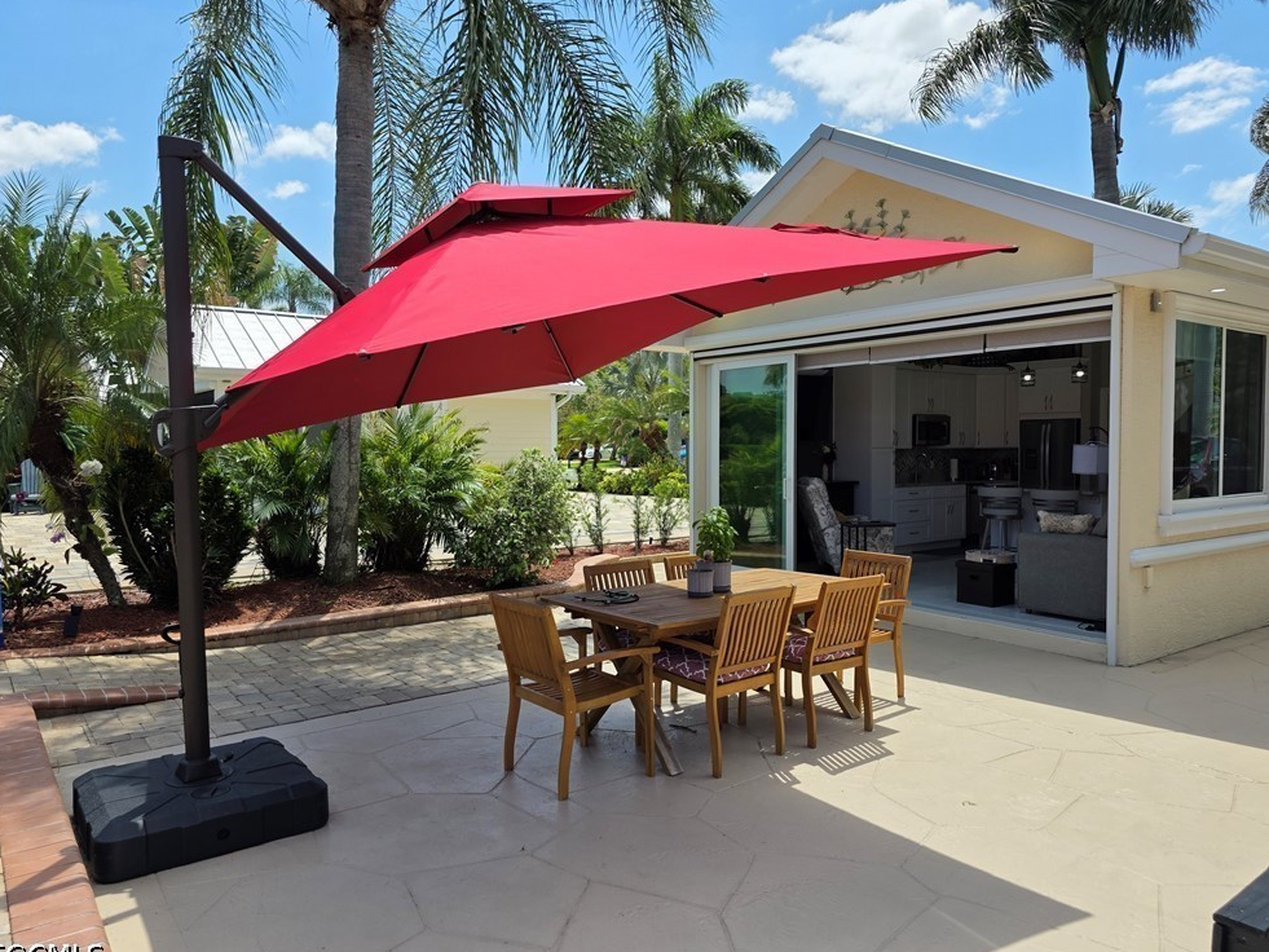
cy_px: 480
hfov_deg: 71.6
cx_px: 644
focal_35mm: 24
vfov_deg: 56.8
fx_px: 880
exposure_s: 1/5447
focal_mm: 6.3
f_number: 1.7
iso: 80
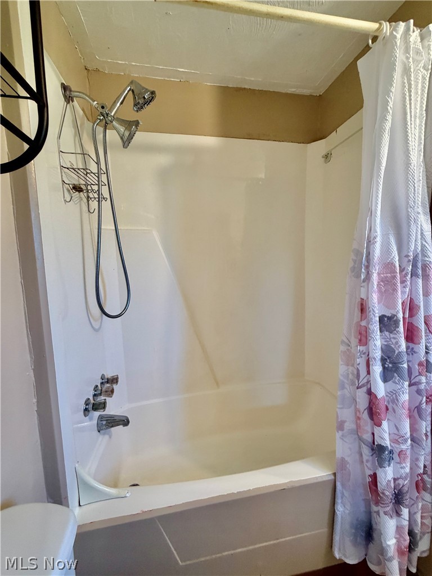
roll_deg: +1.2
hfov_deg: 85.7
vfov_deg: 102.1
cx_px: 216
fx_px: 233
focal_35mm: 14
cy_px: 288
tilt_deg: -6.0
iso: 320
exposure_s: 1/60
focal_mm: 2.22
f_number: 2.2
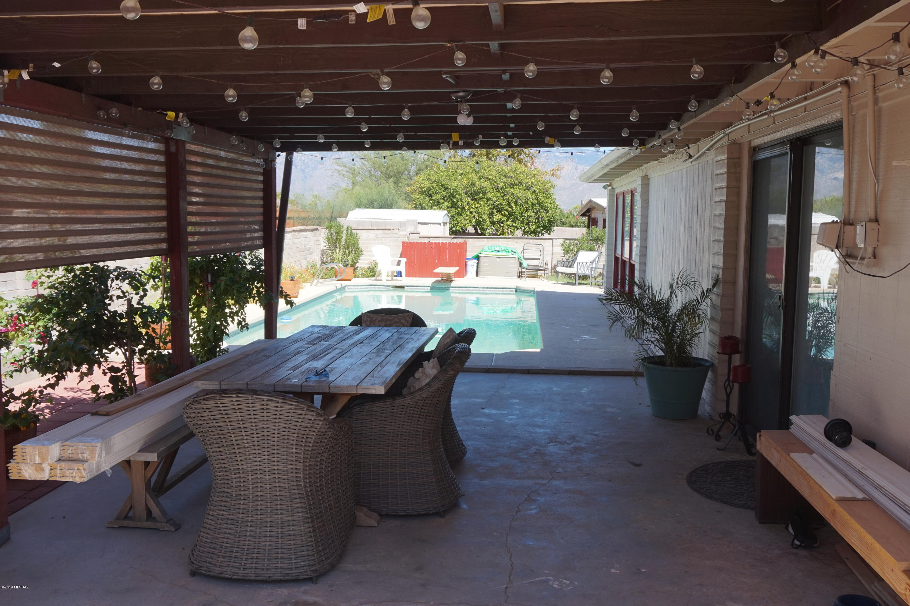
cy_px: 303
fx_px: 872
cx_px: 455
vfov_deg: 38.3
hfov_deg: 55.1
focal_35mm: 34
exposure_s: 1/200
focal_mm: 23
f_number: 7.1
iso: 100
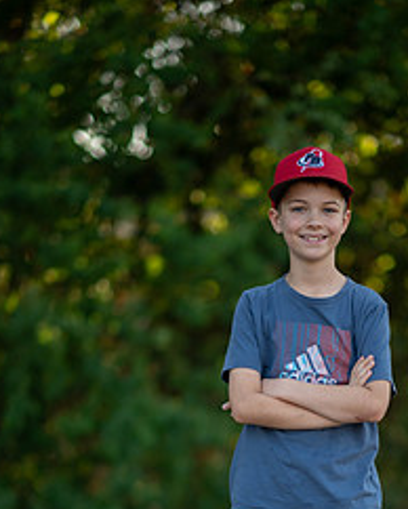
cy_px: 469
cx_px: 285
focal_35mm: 148
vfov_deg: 12.9
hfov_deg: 10.4
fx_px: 2231
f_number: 1.4
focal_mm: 85
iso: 200
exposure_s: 1/2500
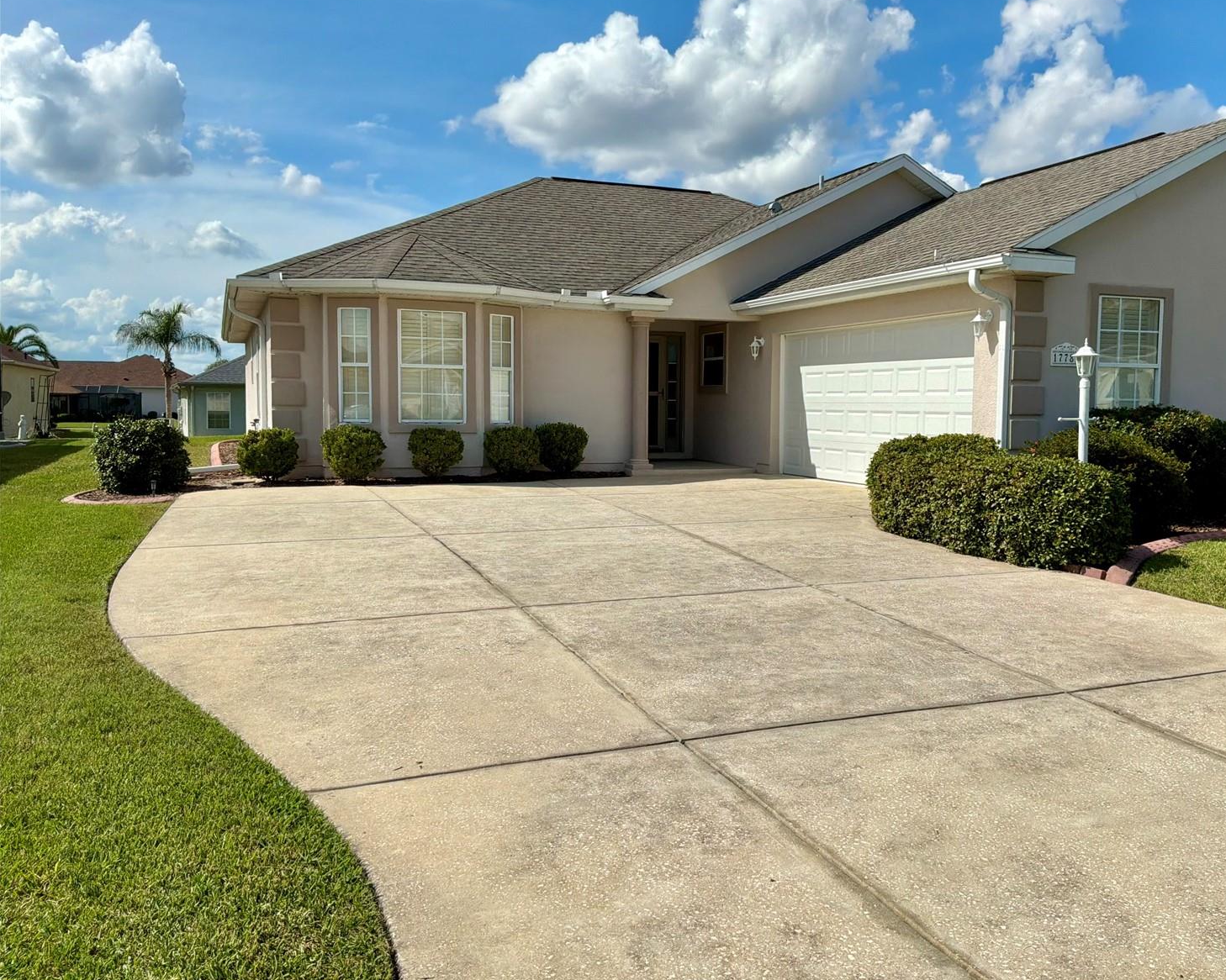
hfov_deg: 58.7
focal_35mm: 30
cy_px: 478
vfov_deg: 48.5
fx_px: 1088
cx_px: 672
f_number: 1.8
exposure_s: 1/4405
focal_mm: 3
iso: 25
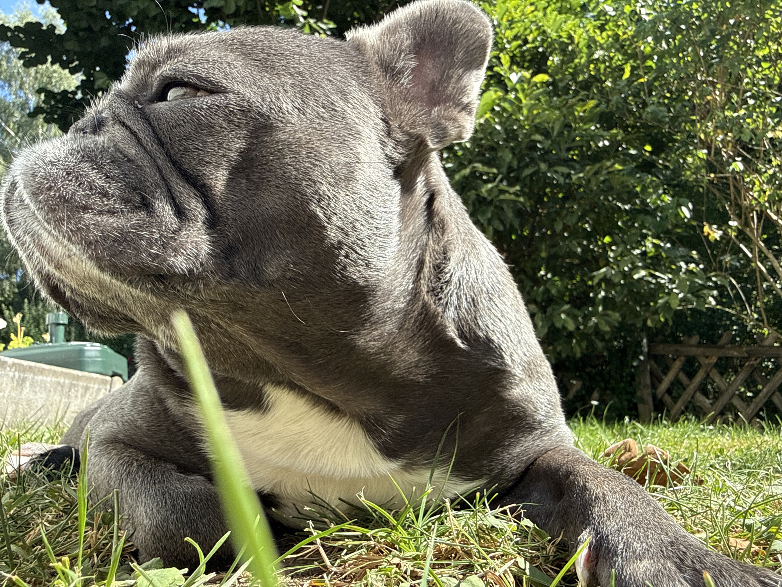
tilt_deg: +13.7
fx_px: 565
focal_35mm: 25
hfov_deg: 69.4
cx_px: 391
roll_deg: +3.3
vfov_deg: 54.9
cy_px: 294
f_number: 2.2
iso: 40
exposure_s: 1/413
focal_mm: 2.22
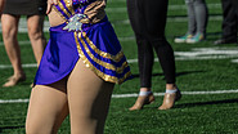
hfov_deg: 5.4
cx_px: -90
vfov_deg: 3.1
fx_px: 2492
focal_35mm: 395
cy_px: -50
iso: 80
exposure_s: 1/2000
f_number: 3.2
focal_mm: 120
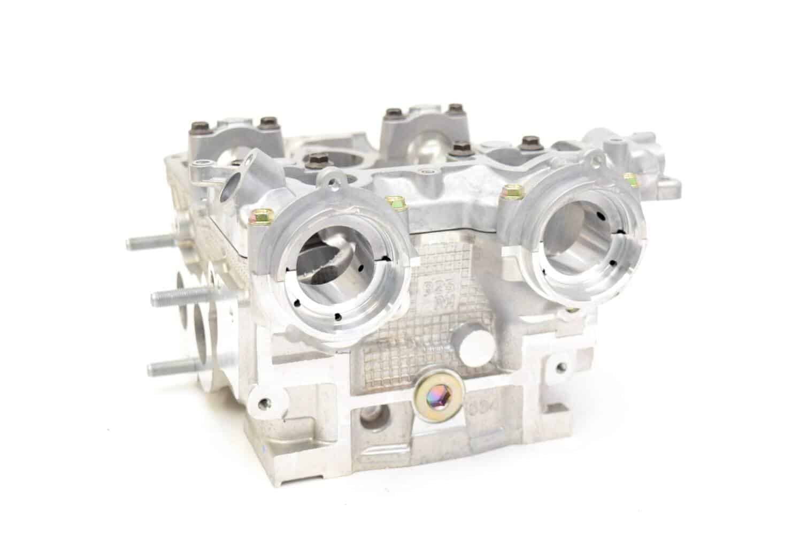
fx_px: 1201
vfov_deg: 25.1
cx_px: 400
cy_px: 268
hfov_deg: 36.8
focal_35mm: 54
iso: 400
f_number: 5.6
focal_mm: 36
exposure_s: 1/125
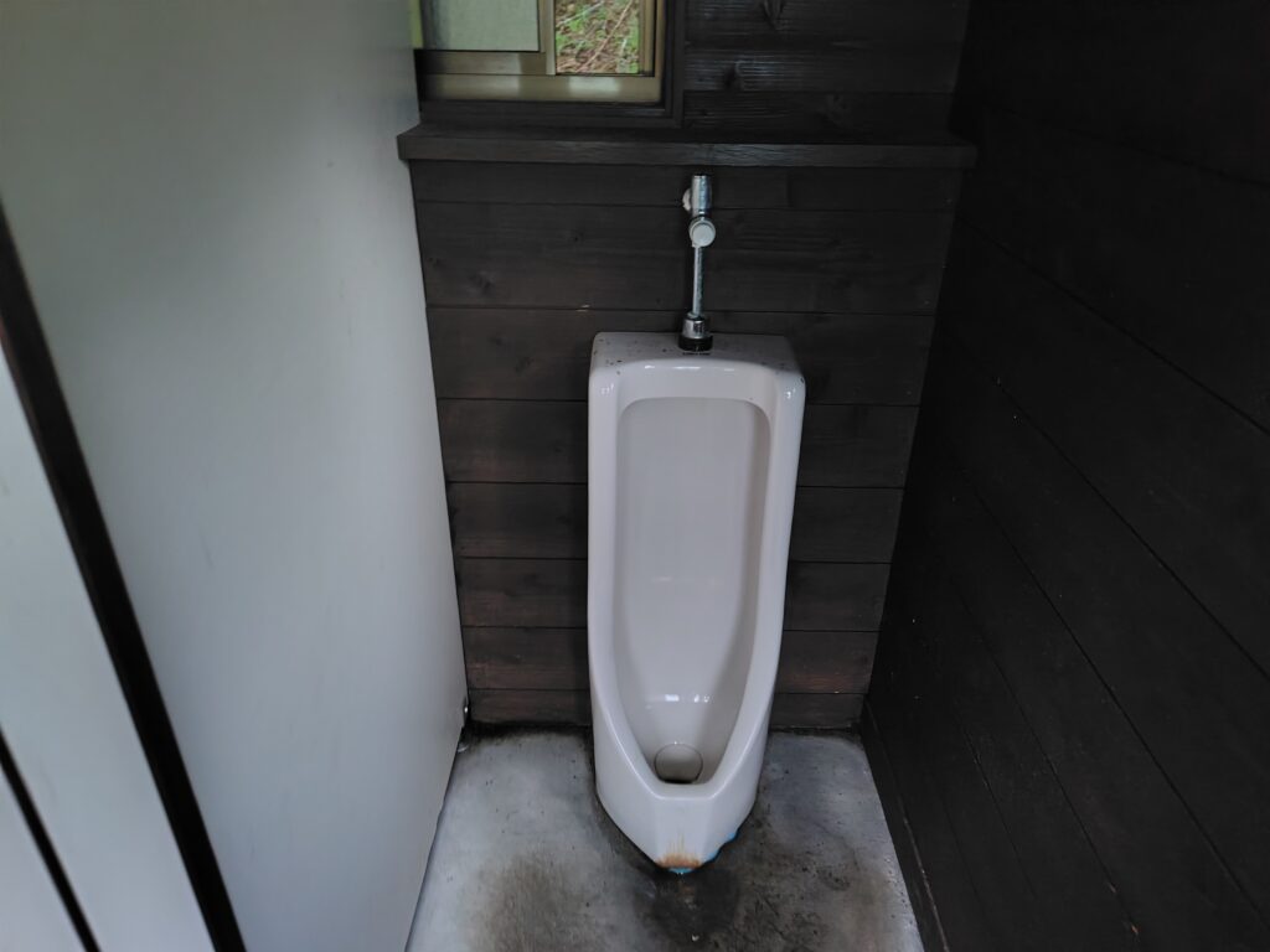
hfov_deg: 73.9
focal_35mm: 23
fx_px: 844
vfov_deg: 58.9
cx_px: 635
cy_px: 476
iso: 2360
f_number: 1.9
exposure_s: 1/20
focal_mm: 5.6
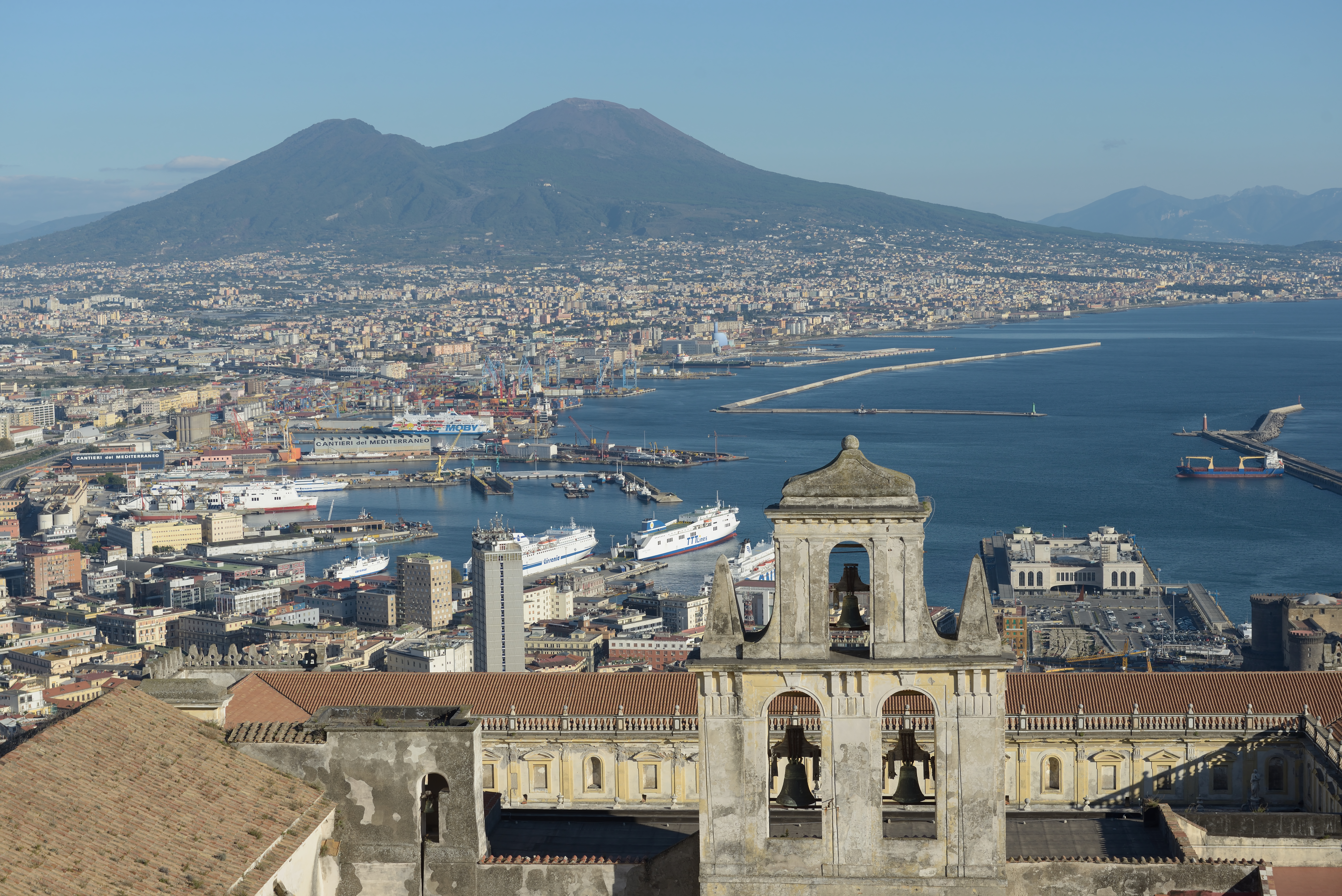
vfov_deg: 22.6
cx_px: 671
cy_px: 448
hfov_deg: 33.4
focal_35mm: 60
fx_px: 2237
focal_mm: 60
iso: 200
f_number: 8
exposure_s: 1/640
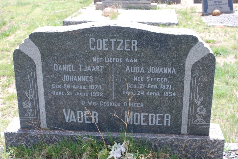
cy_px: 82
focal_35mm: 55
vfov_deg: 24.7
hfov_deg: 36.2
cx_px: 116
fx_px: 364
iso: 100
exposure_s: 1/125
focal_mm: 32
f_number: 5.6
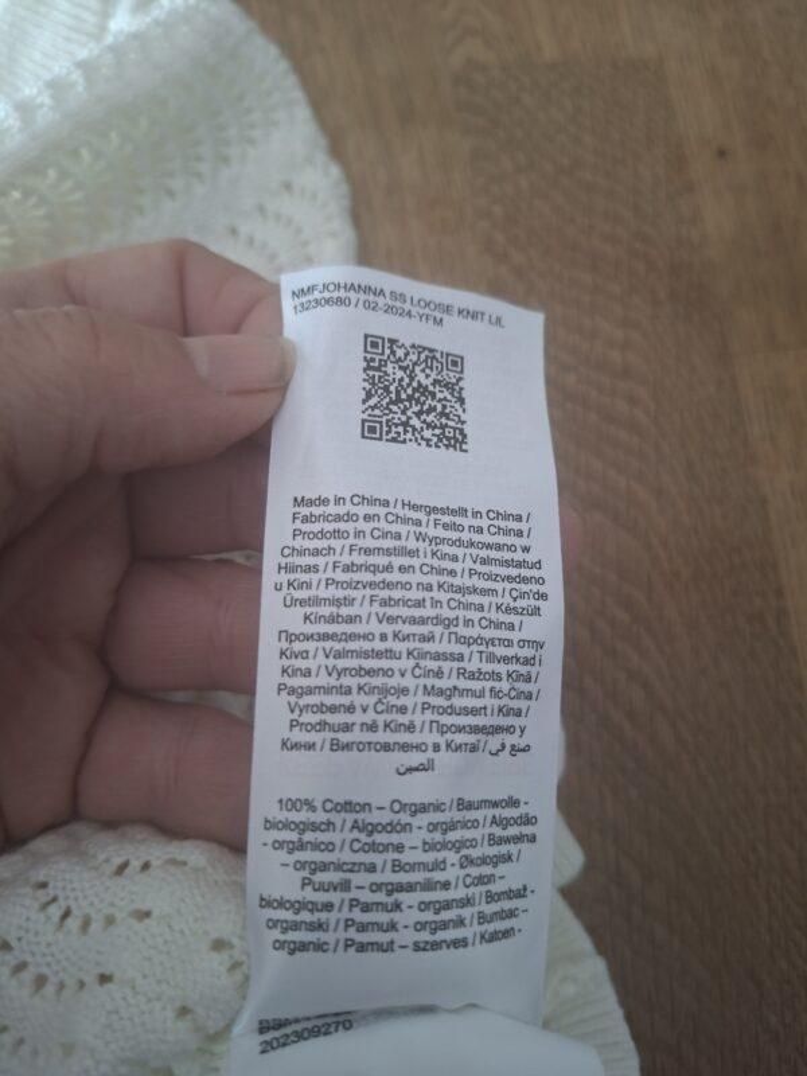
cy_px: 538
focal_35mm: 23
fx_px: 715
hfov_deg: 58.9
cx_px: 404
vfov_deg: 73.9
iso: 400
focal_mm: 5.54
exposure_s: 1/25
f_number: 1.8
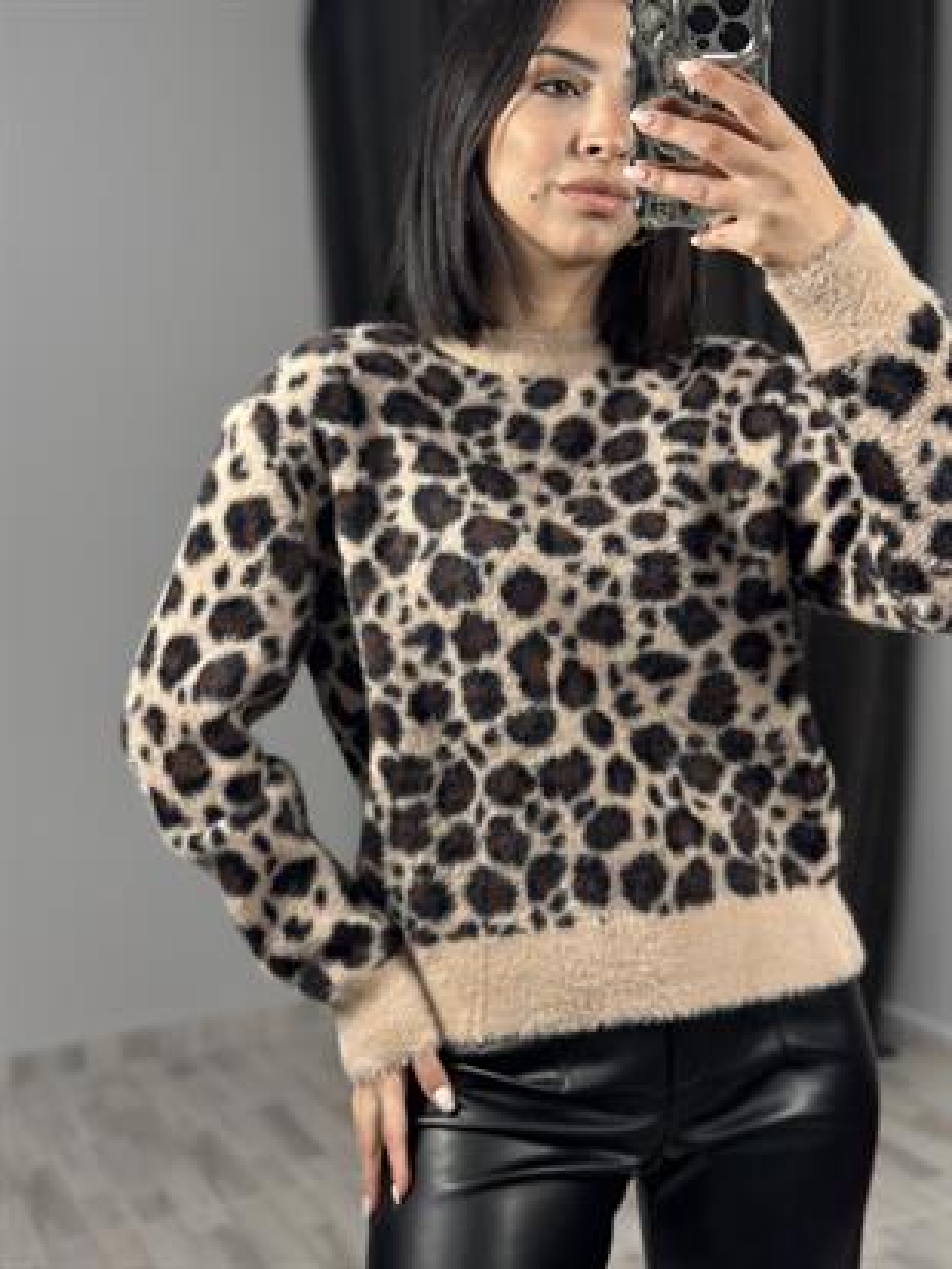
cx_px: 476
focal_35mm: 48
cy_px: 634
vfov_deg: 39.6
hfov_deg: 30.3
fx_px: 1759
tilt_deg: -30.8
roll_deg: +4.8
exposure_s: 1/100
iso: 80
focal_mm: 6.86
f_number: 1.78
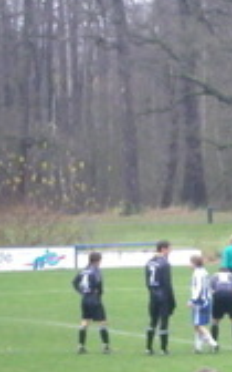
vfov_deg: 7.2
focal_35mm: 293
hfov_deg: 4.4
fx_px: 2964
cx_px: 477
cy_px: 262
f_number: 5.3
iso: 400
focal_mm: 16.5
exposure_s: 1/40
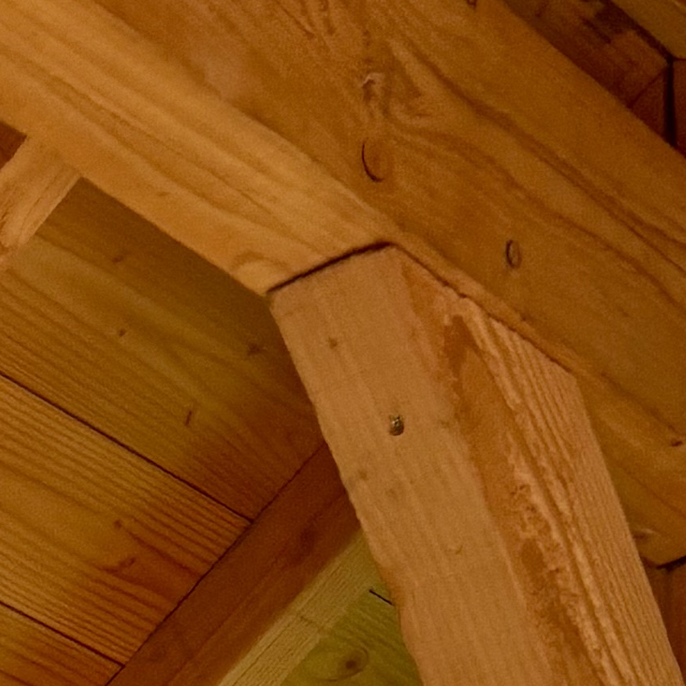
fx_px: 3453
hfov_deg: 10.8
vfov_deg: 8.6
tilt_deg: -2.2
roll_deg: +0.5
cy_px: 2290
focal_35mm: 154
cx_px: -457
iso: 40
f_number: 1.6
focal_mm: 5.96
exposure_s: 1/121
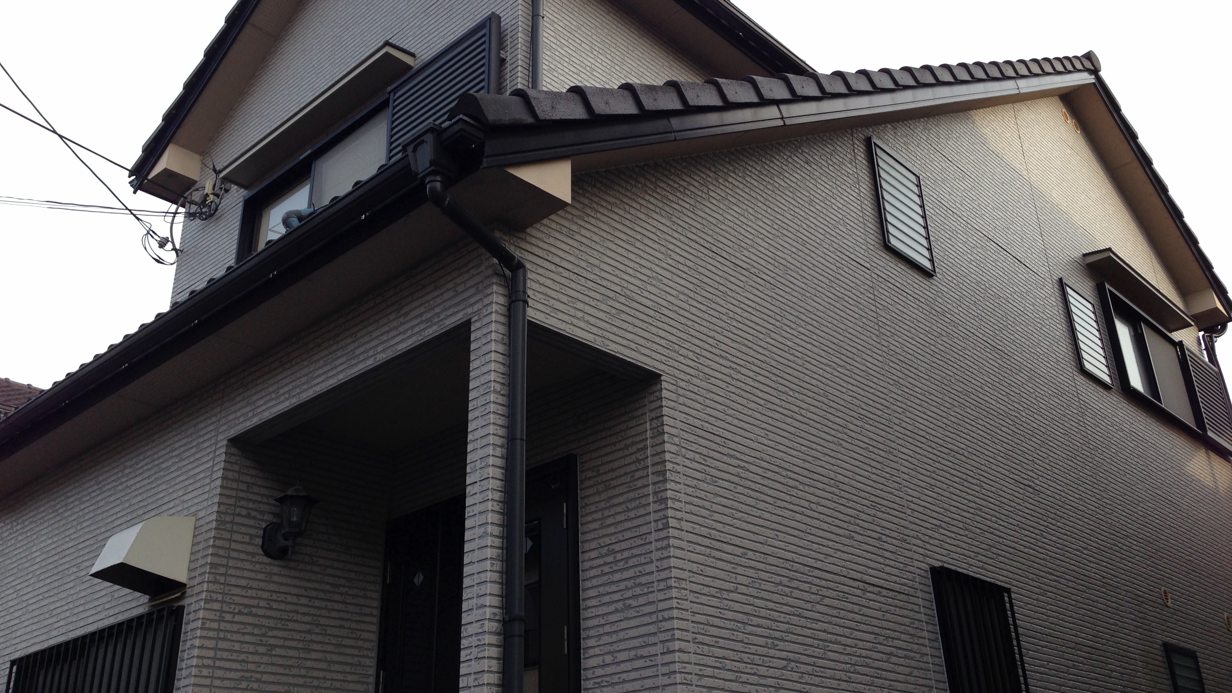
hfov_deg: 55.3
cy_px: 336
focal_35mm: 36
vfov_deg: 32.8
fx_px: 1176
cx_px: 616
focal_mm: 4.12
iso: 50
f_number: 2.4
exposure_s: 1/357
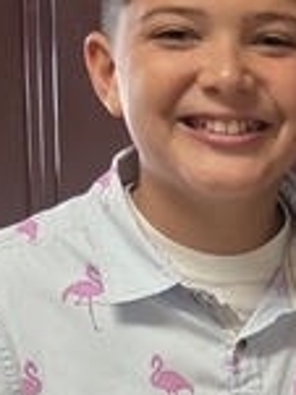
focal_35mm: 156
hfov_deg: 9.2
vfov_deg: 12.2
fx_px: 1781
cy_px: 539
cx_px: 445
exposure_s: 1/120
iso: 320
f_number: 1.7
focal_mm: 6.3
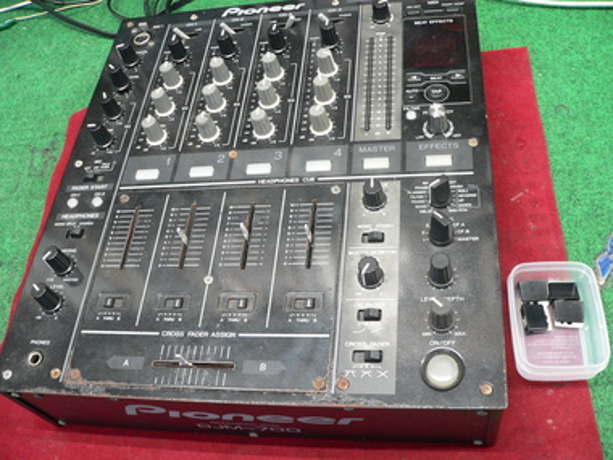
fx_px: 638
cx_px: 306
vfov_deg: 39.7
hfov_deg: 51.4
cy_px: 230
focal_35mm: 36
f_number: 2.8
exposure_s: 1/8
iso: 200
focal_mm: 6
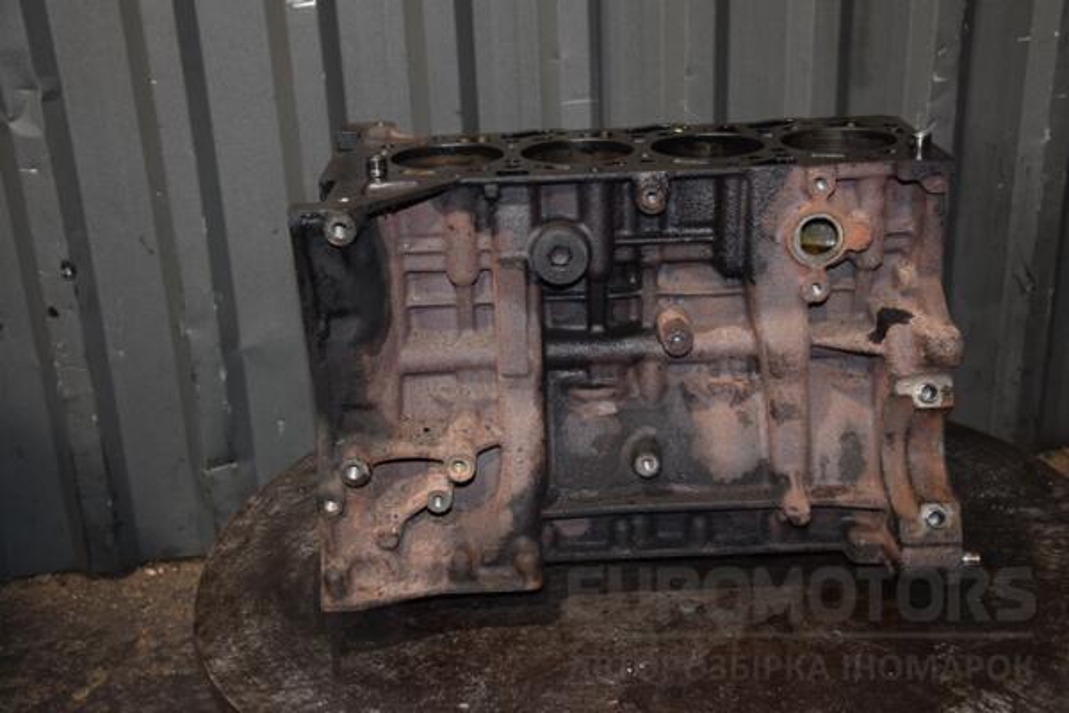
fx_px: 1425
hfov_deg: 41.1
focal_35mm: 48
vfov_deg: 28.1
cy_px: 356
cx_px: 534
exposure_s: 1/60
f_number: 5
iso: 800
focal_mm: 32
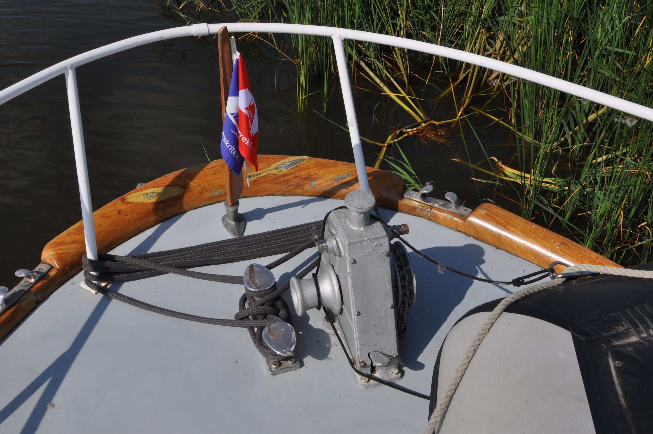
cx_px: 326
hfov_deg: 51.3
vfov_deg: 35.4
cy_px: 217
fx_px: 679
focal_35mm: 38
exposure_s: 1/200
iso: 200
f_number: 14
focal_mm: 25
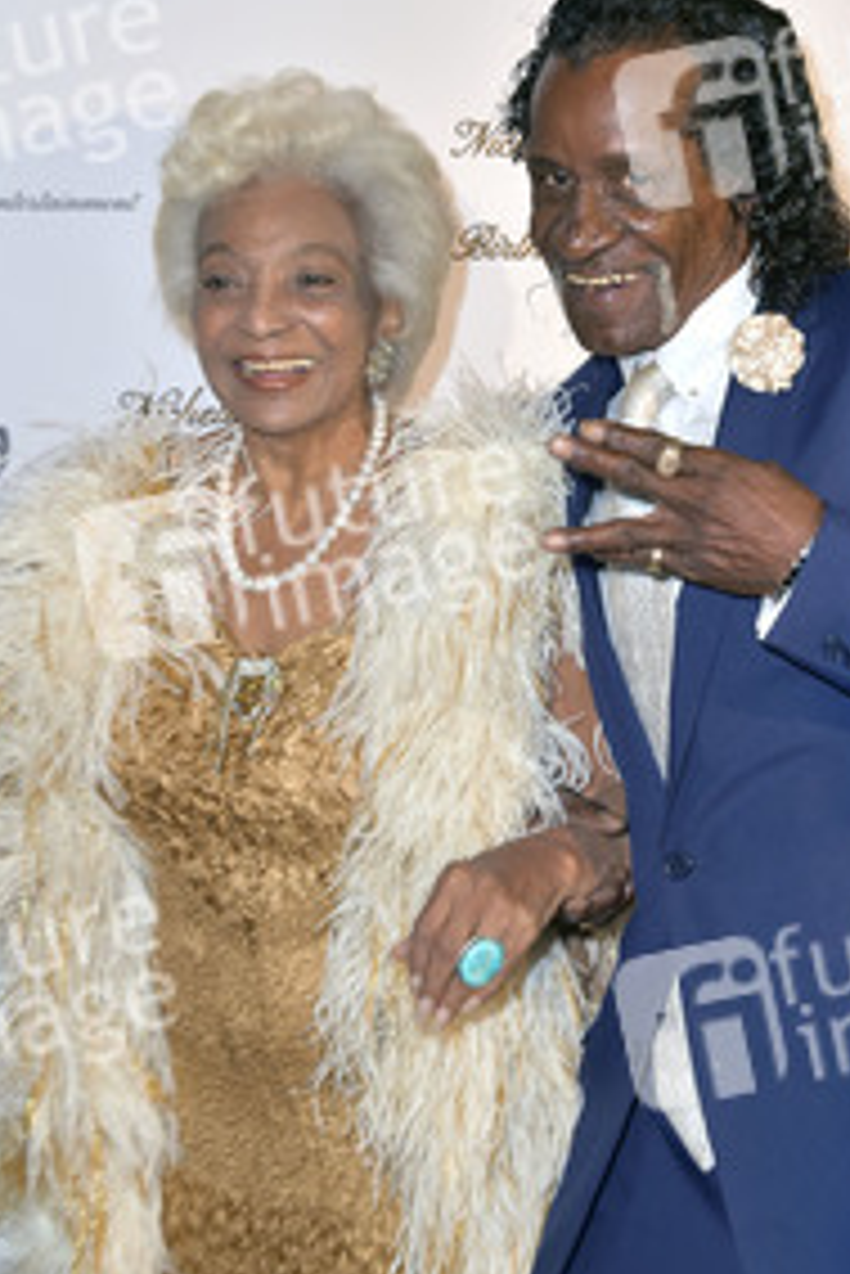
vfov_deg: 40.9
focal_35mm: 48
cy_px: 779
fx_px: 1698
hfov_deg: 28.1
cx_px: 438
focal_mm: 34
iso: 400
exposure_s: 1/320
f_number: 6.3
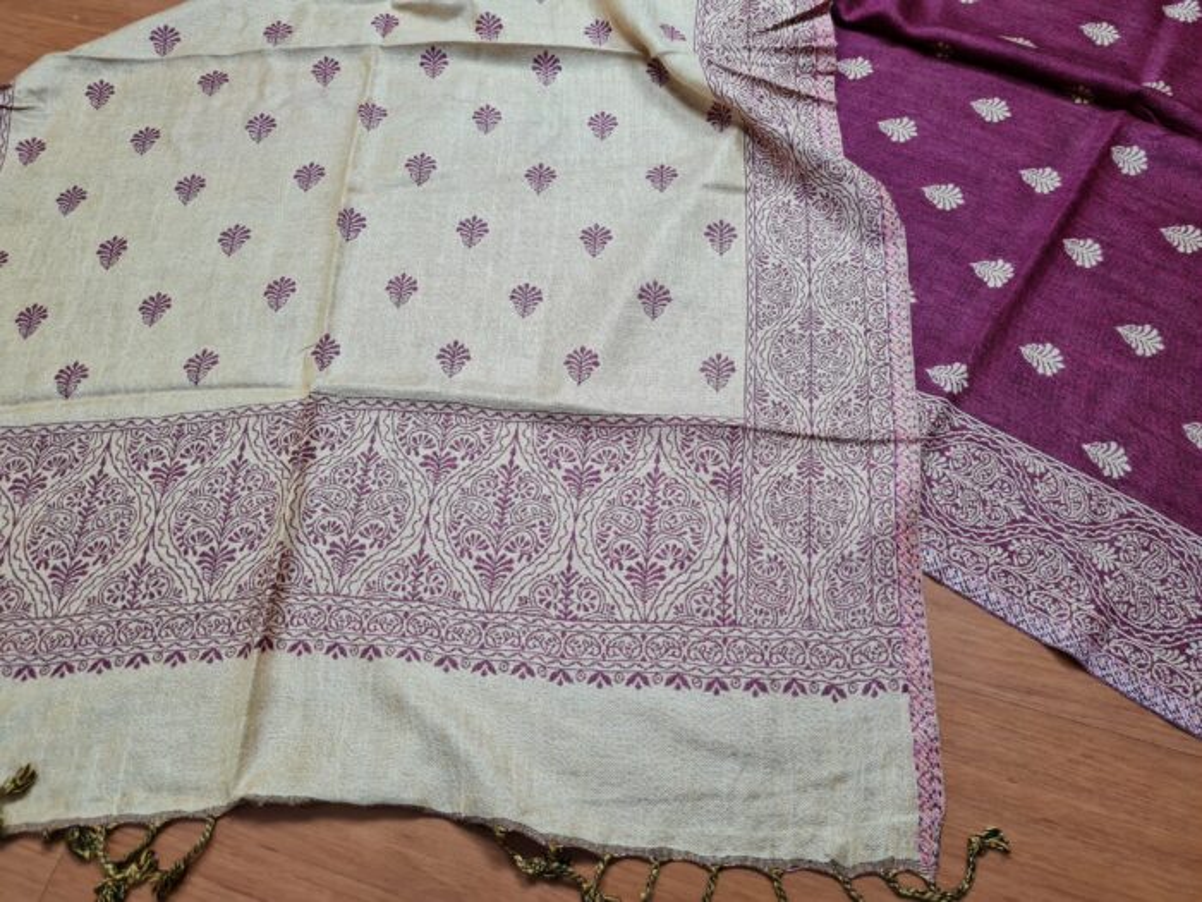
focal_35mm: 26
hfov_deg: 67.3
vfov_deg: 53.1
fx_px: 903
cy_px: 451
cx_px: 601
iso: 250
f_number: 1.8
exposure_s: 1/120
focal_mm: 5.4
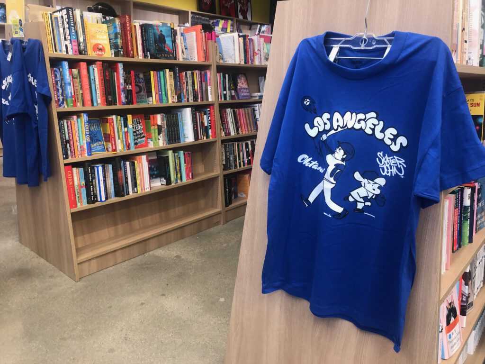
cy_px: 182
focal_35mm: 28
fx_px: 392
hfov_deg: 63.4
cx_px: 242
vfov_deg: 49.7
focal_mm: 3.99
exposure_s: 1/30
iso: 40
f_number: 1.8
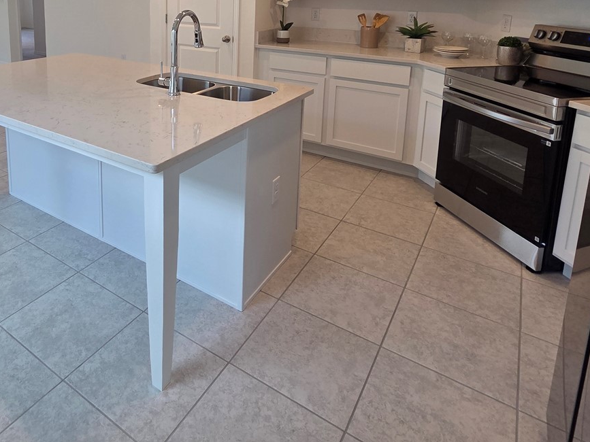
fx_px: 409
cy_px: 58
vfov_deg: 51.3
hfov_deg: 68.9
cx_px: 181
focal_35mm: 24
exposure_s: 1/120
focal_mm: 2.2
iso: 100
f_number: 2.2
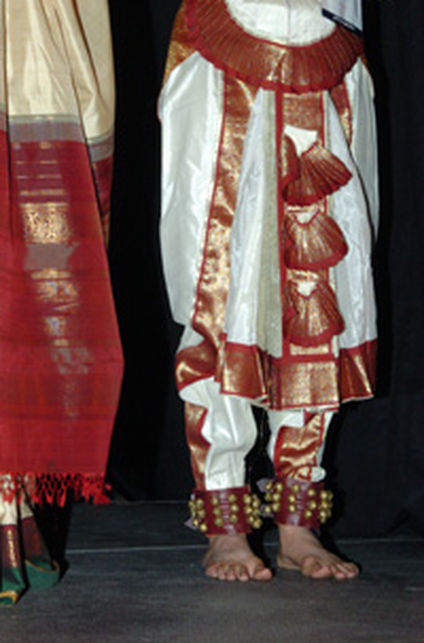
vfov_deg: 17.8
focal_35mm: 113
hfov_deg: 12.0
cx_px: 71
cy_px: 36
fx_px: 2010
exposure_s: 1/200
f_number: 4.5
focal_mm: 38
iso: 400
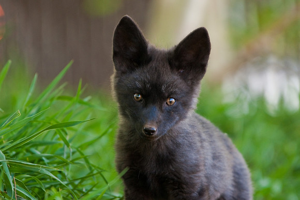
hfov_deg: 3.4
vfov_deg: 2.3
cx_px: 150
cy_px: 100
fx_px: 5001
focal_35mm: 600
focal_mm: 400
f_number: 5.6
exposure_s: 1/40
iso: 640
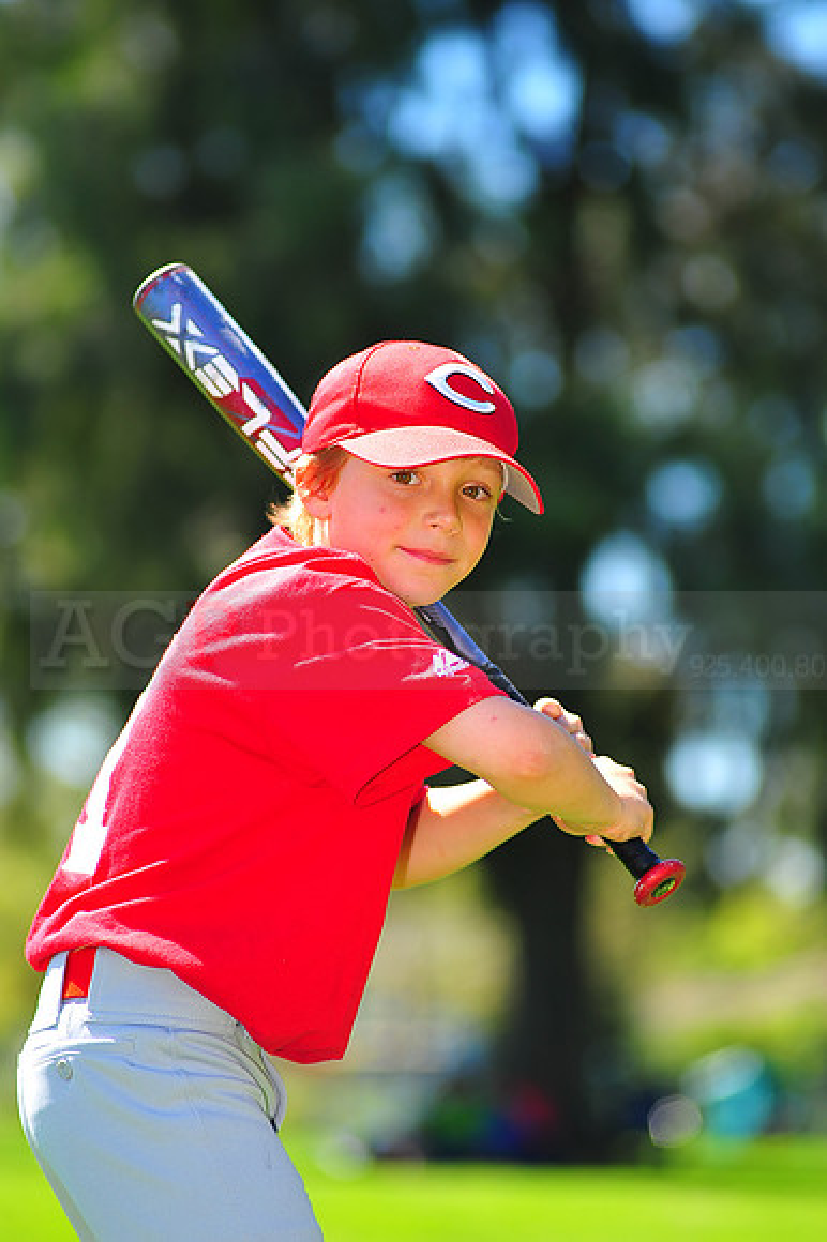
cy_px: 621
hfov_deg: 7.6
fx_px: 6209
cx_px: 414
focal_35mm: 180
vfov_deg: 11.4
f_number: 4.5
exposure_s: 1/500
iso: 200
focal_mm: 180
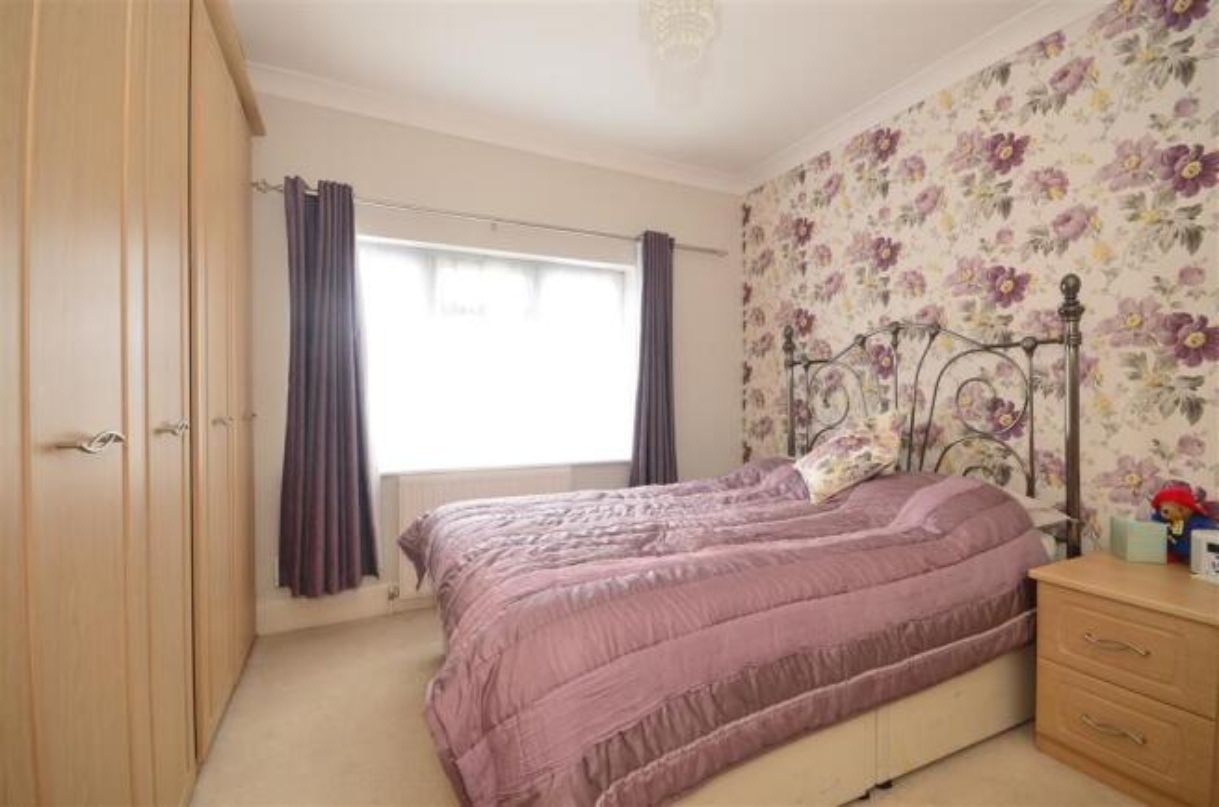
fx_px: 507
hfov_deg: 100.5
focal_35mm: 15
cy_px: 404
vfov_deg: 77.0
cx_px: 610
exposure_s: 1/15
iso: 200
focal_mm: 10
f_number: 8
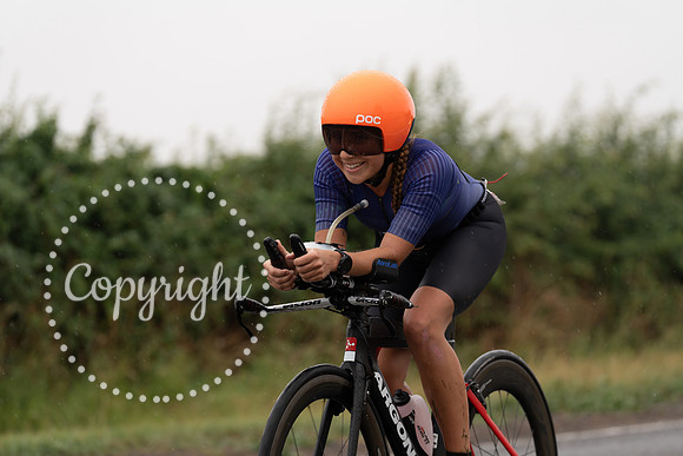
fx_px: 3567
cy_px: 228
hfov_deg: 10.9
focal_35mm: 188
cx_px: 342
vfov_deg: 7.3
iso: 100
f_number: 4
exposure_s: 1/1000
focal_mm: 188
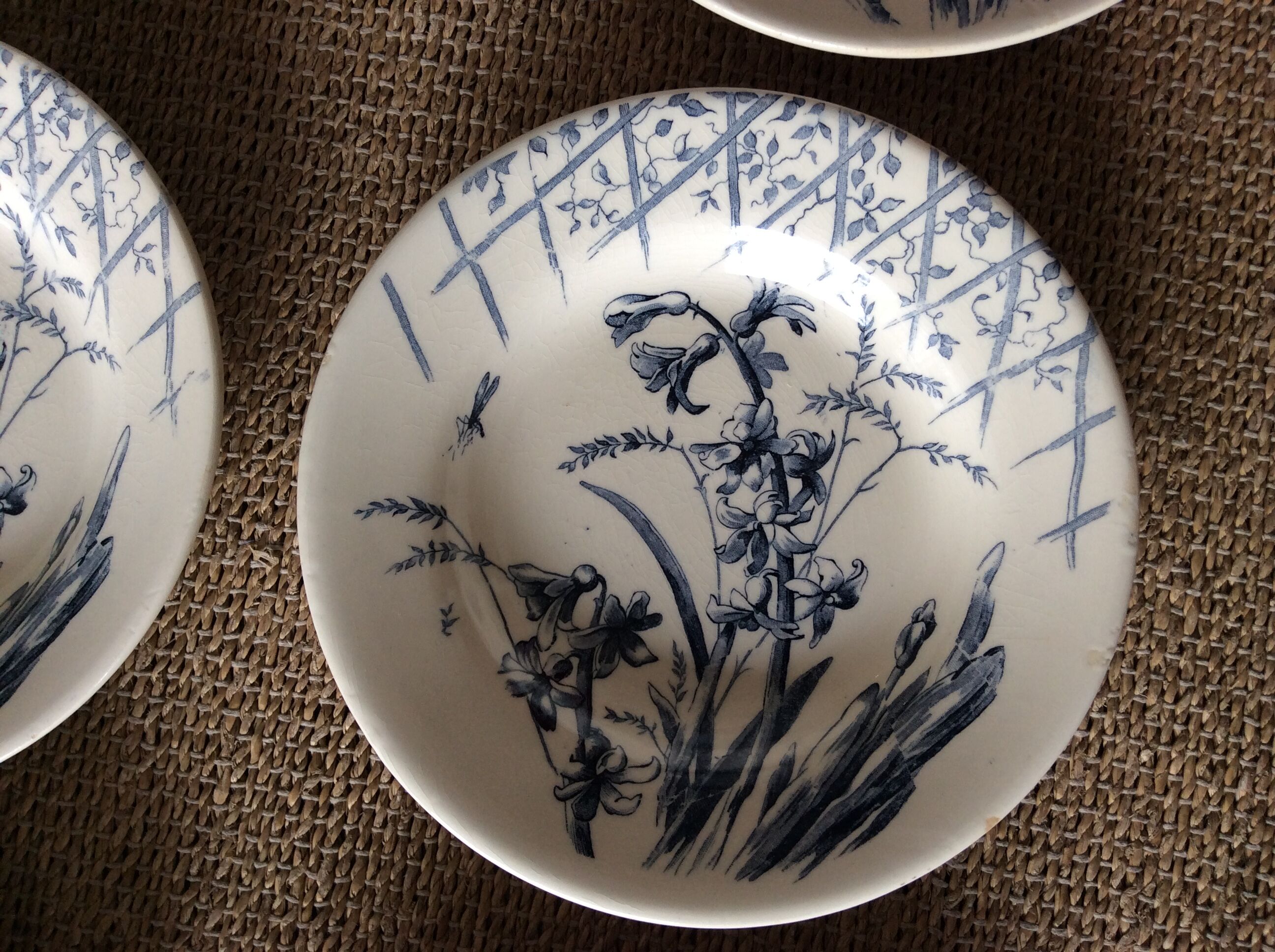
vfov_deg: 44.1
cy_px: 476
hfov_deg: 56.9
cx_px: 638
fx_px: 1177
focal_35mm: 32
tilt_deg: -84.9
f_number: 2.4
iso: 40
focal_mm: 3.3
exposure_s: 1/25
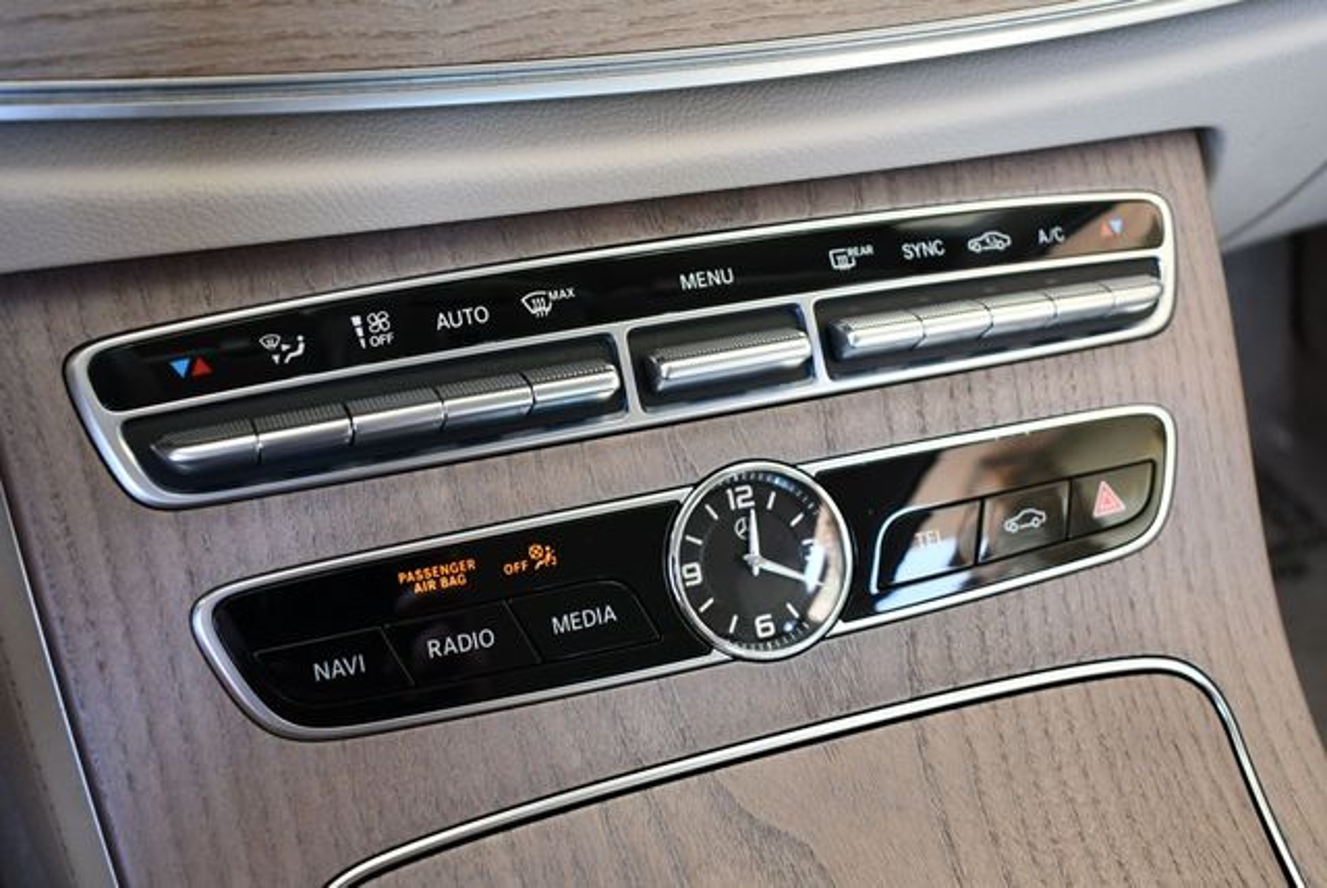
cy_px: 444
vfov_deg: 30.6
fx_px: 1623
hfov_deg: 44.5
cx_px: 664
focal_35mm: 44
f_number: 3.8
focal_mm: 22
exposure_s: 1/160
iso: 800
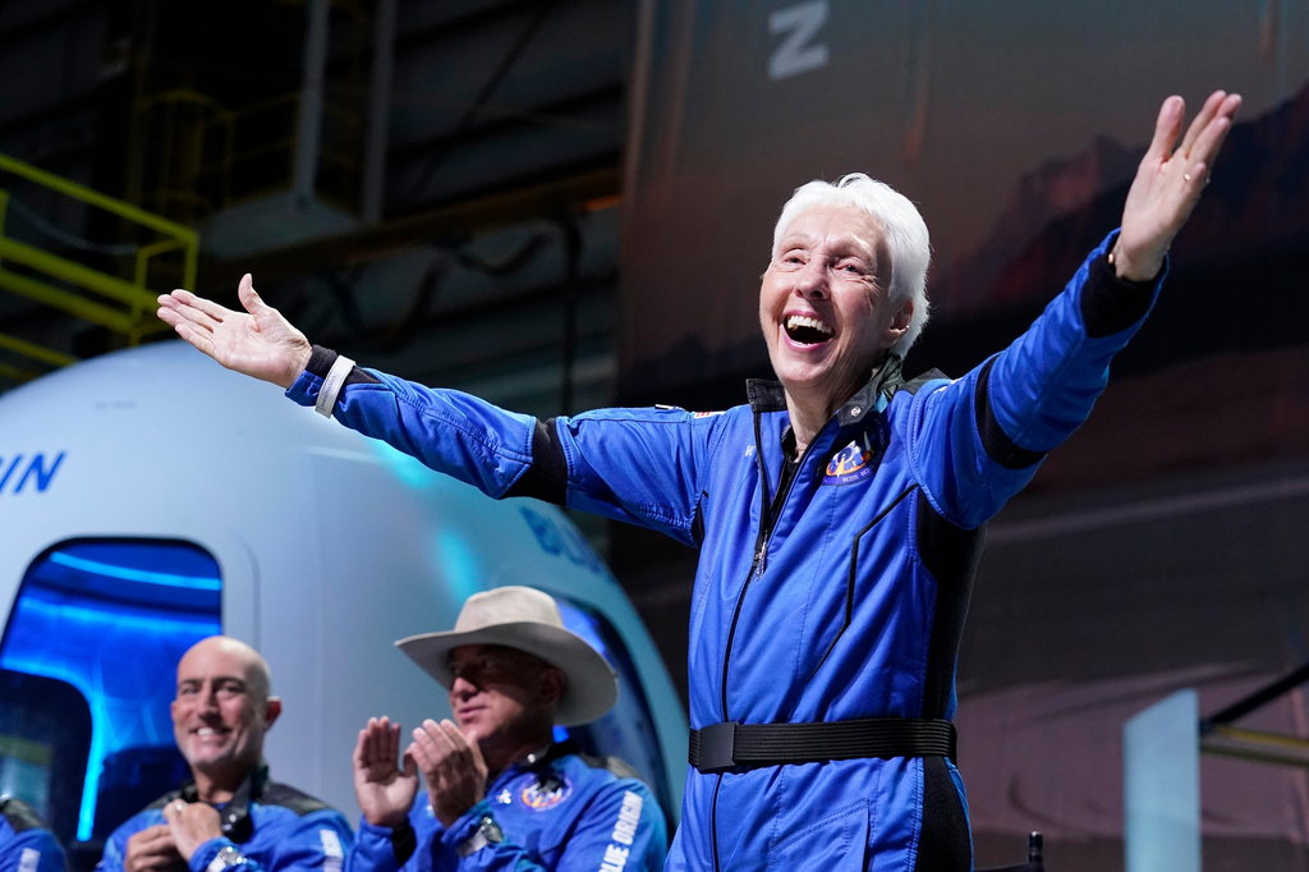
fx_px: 2544
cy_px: 436
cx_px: 654
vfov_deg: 19.4
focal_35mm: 70
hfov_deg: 28.9
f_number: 4.5
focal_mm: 70
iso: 5000
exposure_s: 1/400
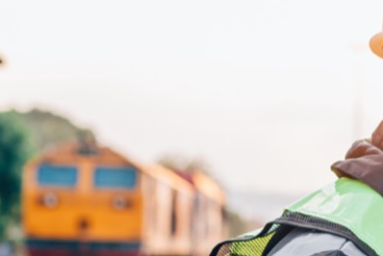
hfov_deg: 11.6
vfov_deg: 8.0
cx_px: 526
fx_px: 1821
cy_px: 263
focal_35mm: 171
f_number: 2.8
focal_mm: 35
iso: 125
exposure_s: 1/200
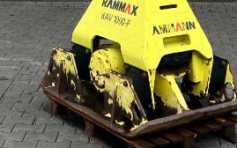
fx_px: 678
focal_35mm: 105
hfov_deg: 19.7
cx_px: 164
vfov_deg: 11.2
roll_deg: -0.5
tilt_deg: +1.2
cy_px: -152
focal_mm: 5.7
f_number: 1.5
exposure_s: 1/2457
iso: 50
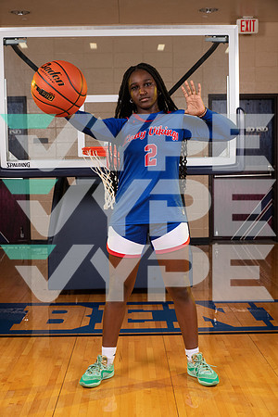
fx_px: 579
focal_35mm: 50
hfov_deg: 27.0
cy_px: 208
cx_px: 139
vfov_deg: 39.6
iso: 320
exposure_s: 1/320
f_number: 7.1
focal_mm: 50
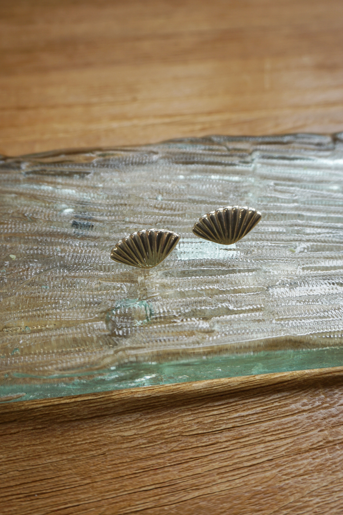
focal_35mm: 34
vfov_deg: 55.1
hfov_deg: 38.4
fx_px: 493
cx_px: 172
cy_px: 258
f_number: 4.5
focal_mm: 23
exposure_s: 1/160
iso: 125
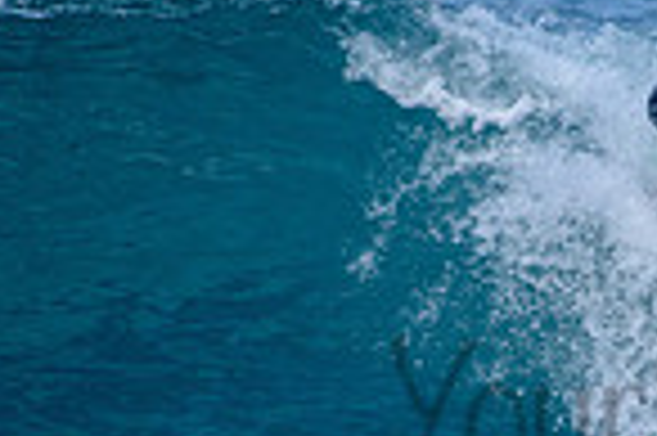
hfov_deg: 1.0
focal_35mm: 2172
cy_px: 309
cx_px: 771
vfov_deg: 0.6
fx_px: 39594
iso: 250
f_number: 5.6
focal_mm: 500
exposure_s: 1/2000
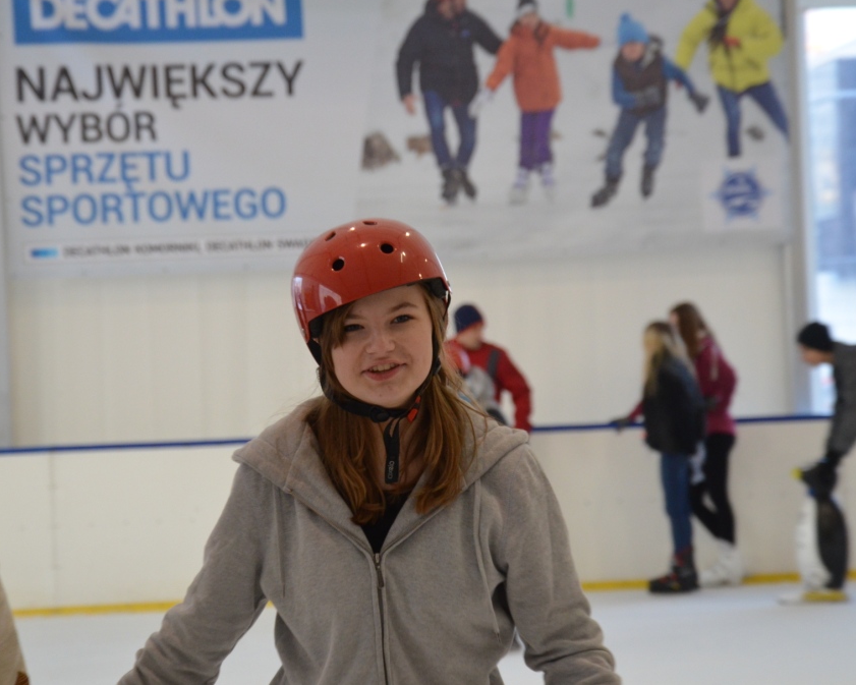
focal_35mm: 180
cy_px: 342
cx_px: 374
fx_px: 4550
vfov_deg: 8.6
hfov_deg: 10.7
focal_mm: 105
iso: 1600
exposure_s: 1/250
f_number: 5.6
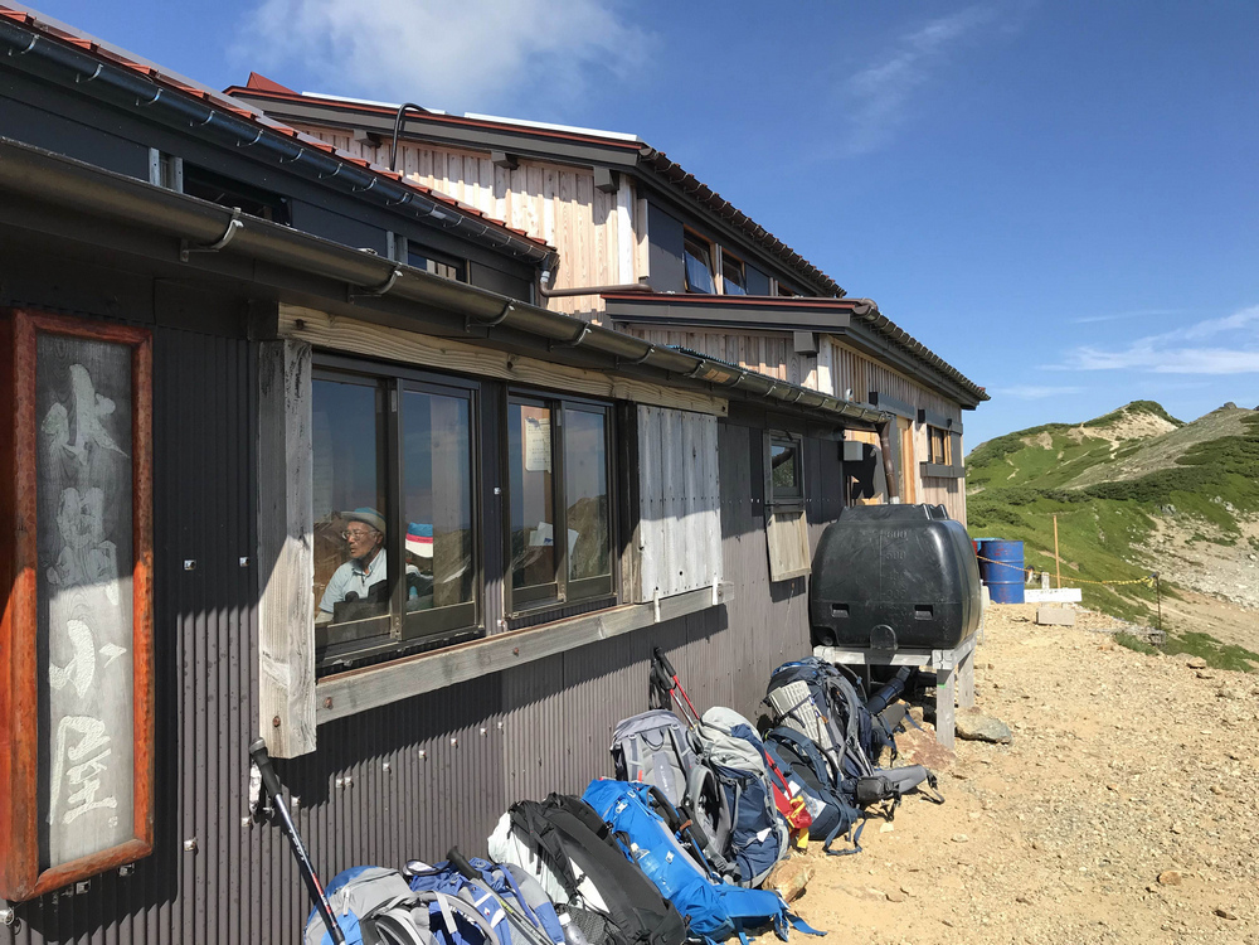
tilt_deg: +2.7
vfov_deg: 49.7
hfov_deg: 63.4
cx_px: 630
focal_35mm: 28
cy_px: 472
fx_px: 1018
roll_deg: +1.4
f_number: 1.8
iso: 20
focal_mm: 3.99
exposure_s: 1/1650
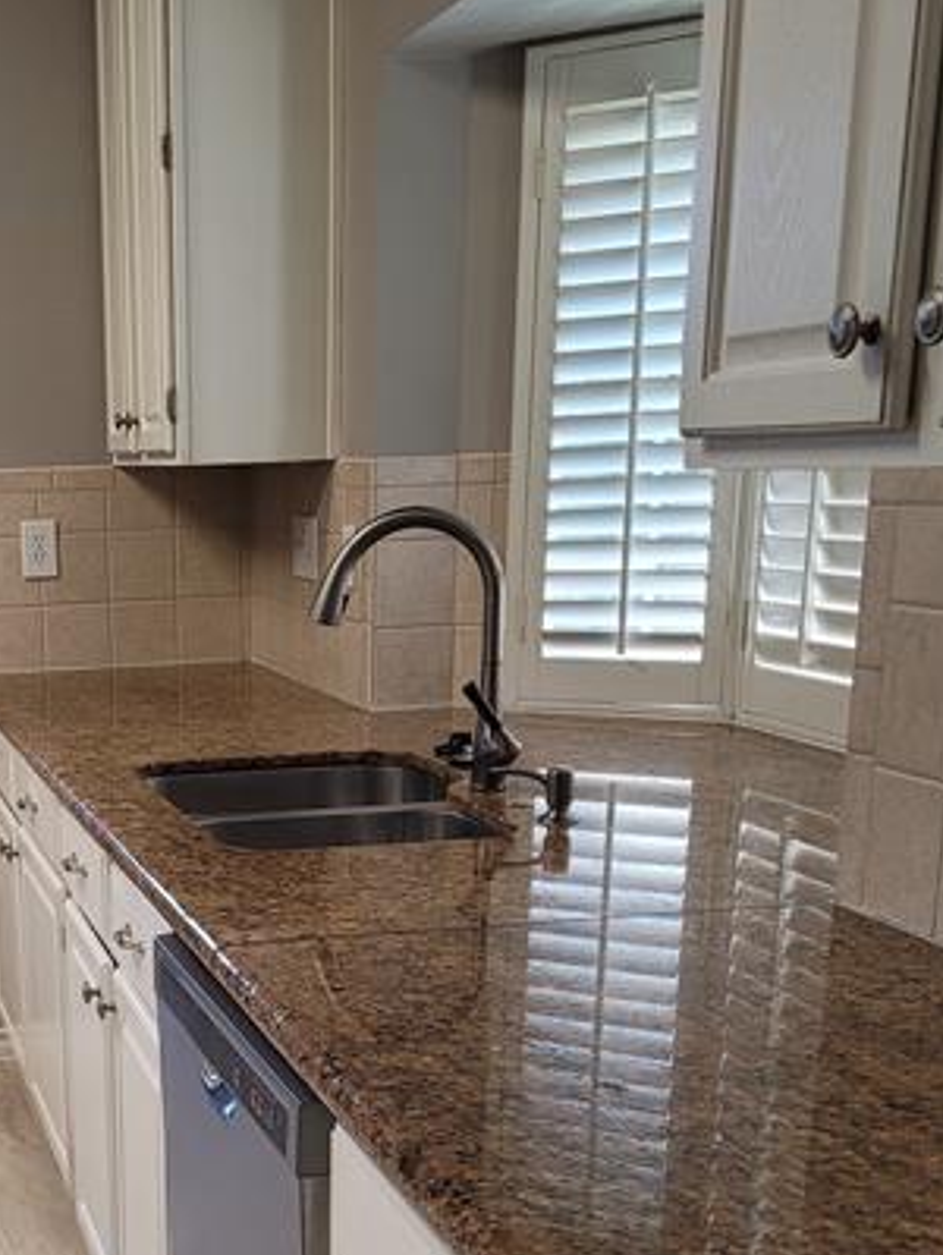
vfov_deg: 36.8
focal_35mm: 50
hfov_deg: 28.0
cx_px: 75
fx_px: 1813
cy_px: 1003
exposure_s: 1/120
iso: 100
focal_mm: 5.4
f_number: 1.8
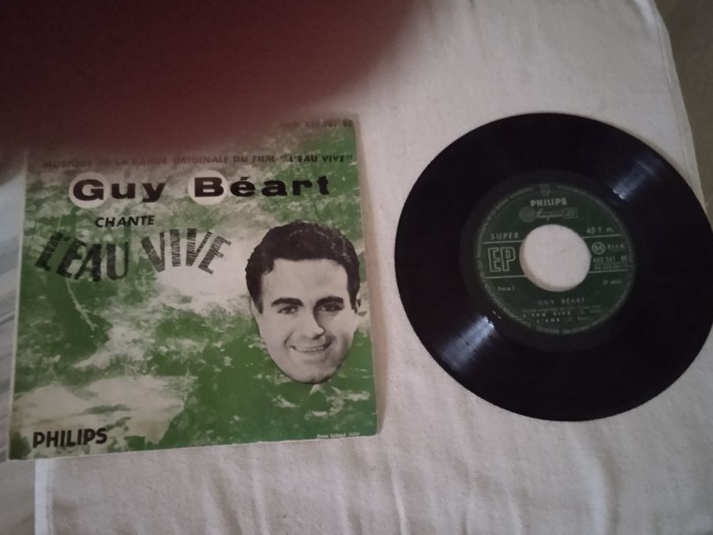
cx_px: 355
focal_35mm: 31
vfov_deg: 45.4
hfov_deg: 58.4
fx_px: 638
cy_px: 278
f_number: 2.2
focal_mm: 3.43
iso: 4545
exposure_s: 1/14.3
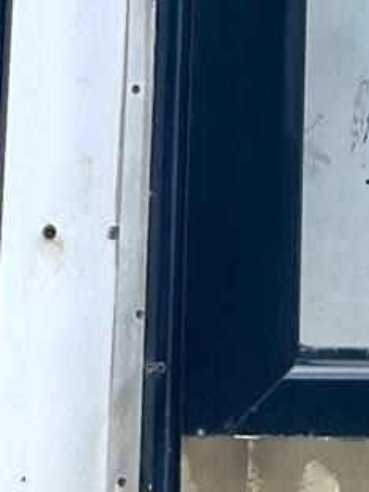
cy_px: -706
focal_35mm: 192
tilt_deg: +8.4
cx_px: 618
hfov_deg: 7.5
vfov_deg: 9.2
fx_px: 2729
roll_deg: -1.7
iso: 50
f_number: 1.5
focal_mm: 5.7
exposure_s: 1/1597
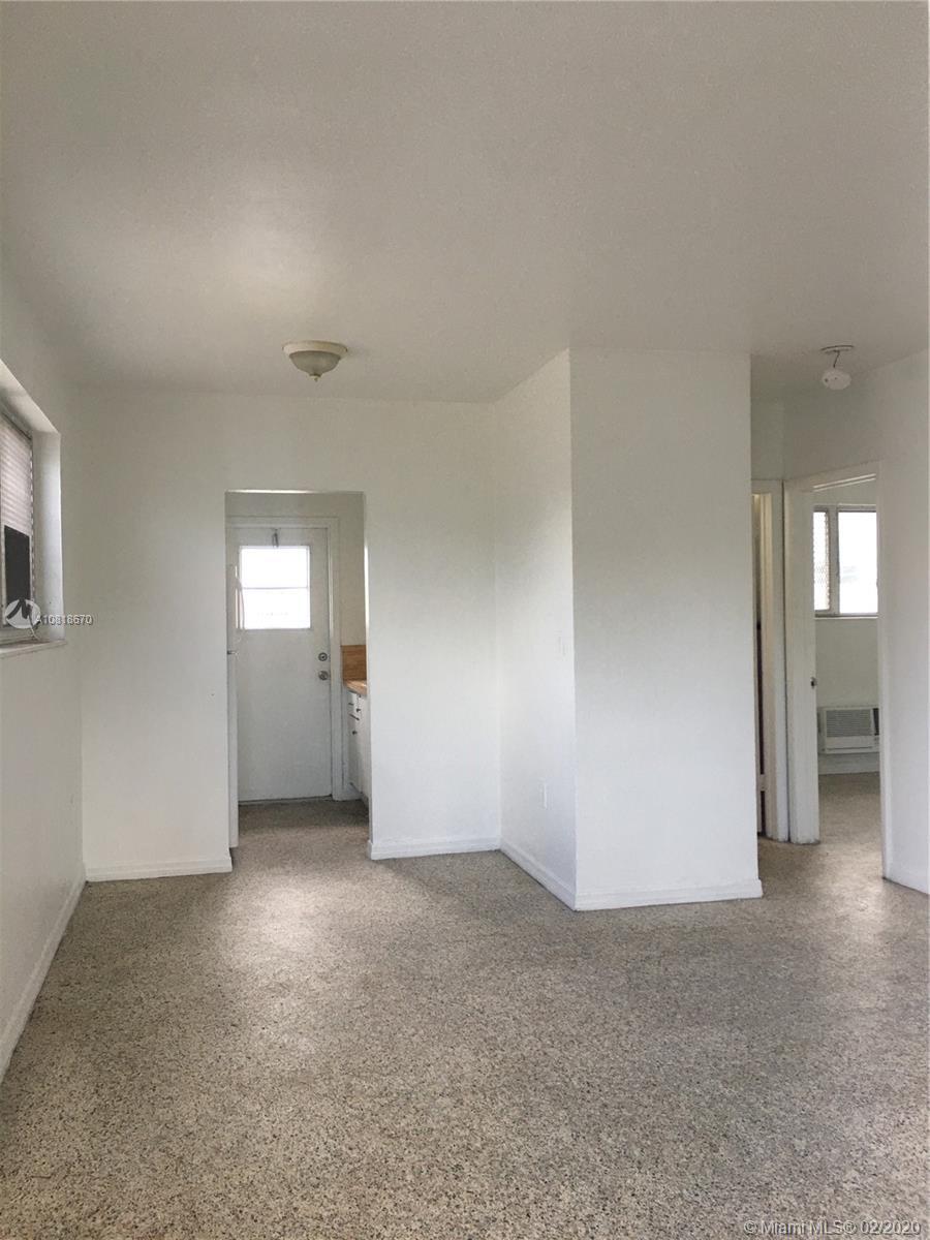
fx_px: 1039
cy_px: 620
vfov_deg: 61.7
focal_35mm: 29
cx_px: 465
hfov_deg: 48.2
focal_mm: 4.15
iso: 25
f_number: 2.2
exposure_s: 1/30
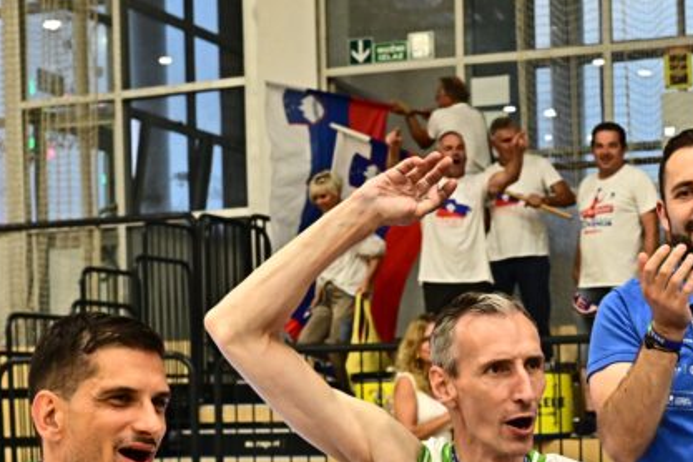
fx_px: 1655
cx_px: 550
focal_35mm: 86
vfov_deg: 15.6
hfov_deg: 23.3
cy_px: 474
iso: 2000
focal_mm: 35
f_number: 5
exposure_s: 1/400
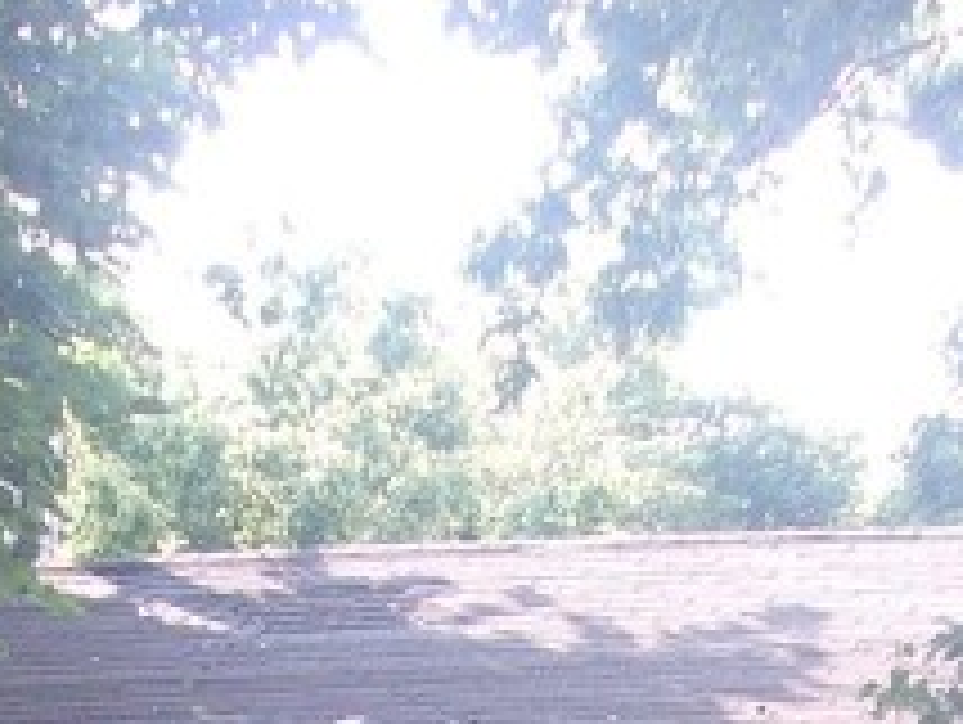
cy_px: 1533
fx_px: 3593
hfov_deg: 15.2
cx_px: 603
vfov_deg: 10.4
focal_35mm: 129
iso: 80
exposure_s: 1/105
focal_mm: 4.9
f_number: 3
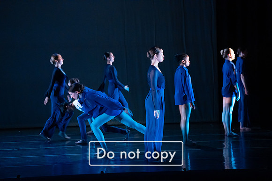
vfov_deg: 11.0
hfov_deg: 16.4
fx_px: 945
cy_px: 90
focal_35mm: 125
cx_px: 136
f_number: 4
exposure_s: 1/250
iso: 4000
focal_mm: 125
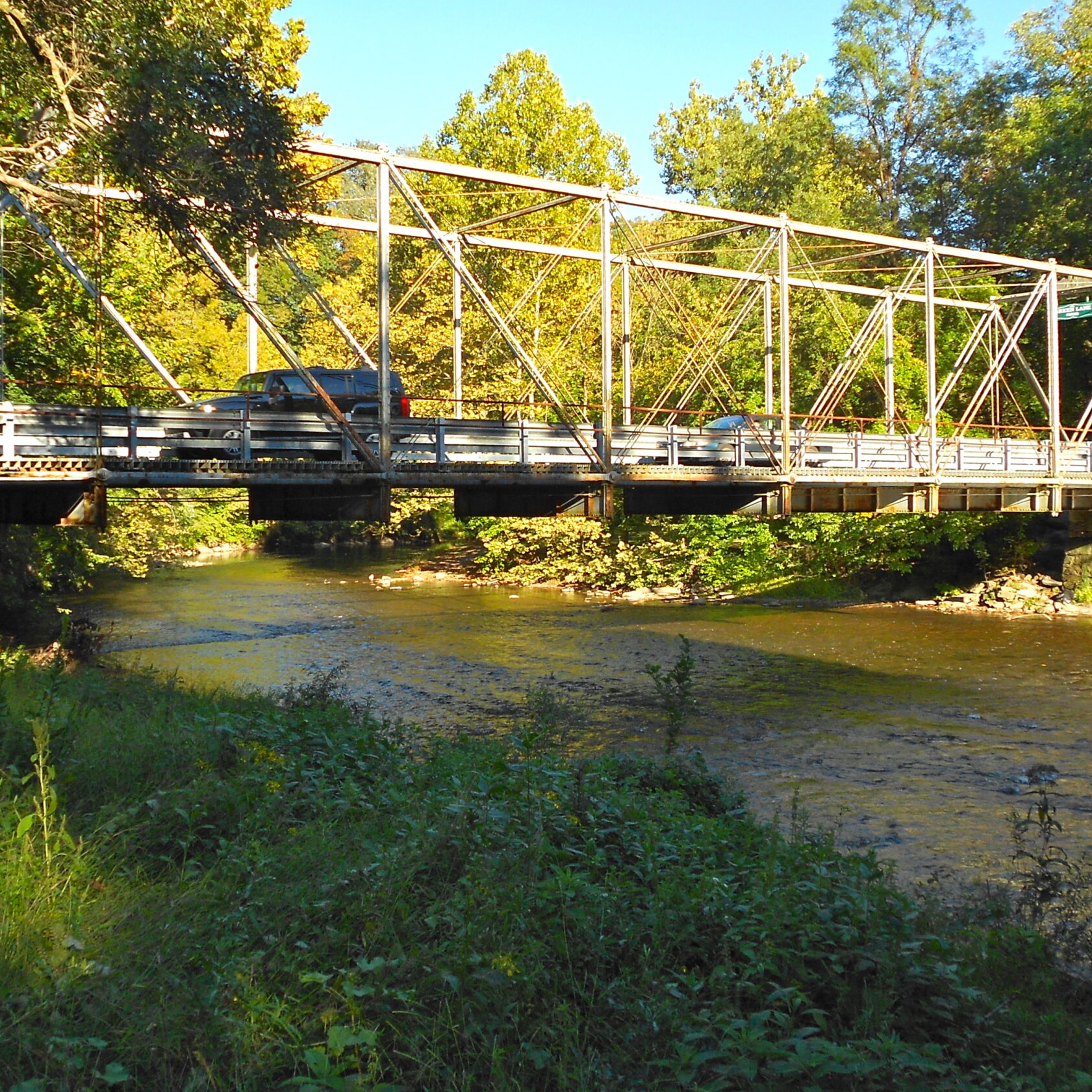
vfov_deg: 47.1
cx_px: 498
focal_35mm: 35
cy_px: 469
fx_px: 1249
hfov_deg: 47.2
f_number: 3.2
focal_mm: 4.6
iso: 80
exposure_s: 1/250
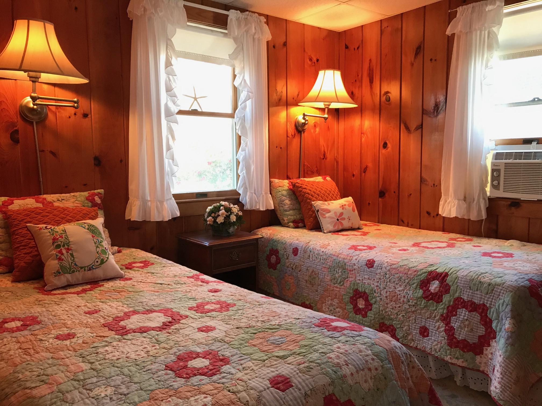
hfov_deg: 63.4
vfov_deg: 49.7
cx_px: 271
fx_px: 438
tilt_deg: -5.4
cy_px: 203
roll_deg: -0.1
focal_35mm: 28
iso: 32
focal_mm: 3.99
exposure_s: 1/30
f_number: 1.8
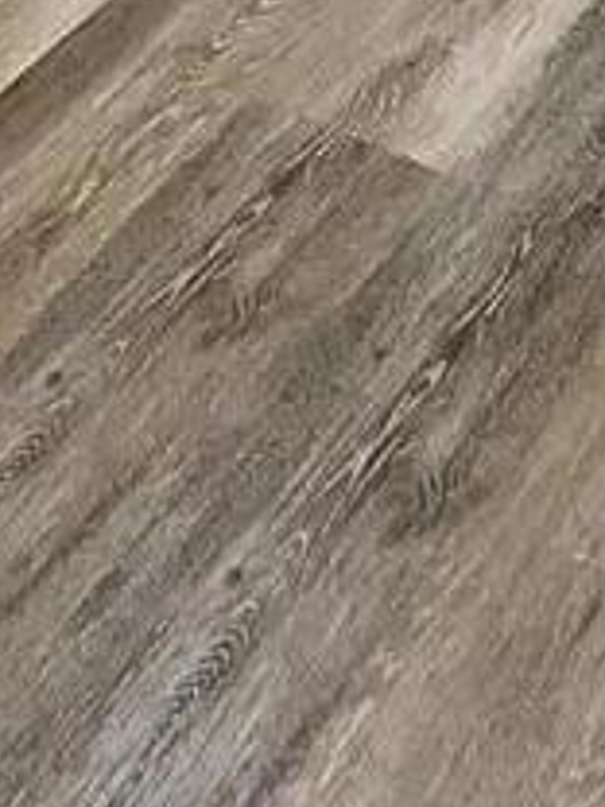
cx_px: 516
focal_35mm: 100
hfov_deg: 14.7
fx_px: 2330
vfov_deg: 14.4
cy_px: -1024
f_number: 2.2
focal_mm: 1.74
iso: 125
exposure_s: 1/60
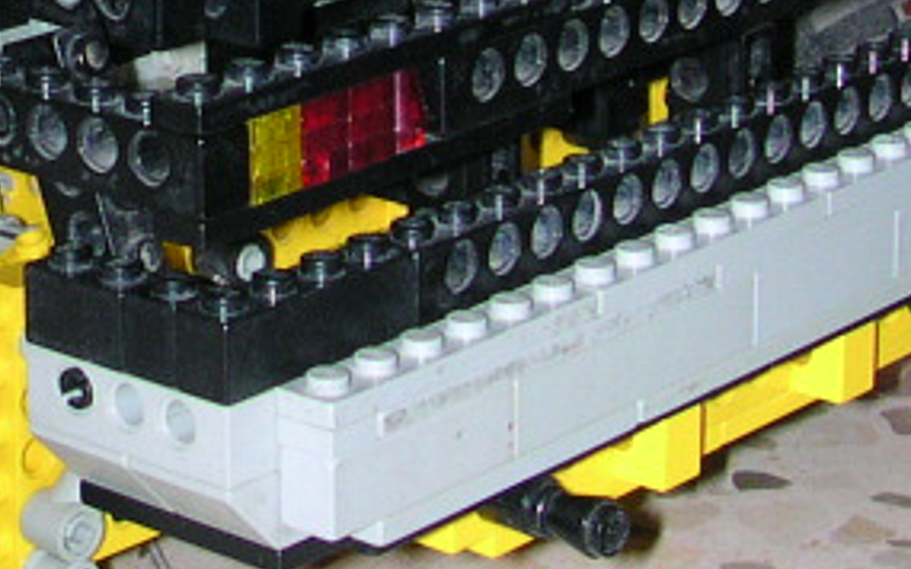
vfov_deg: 9.2
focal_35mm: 141
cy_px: -121
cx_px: -54
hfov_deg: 14.5
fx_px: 3500
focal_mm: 5.6
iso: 100
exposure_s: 1/60
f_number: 2.7
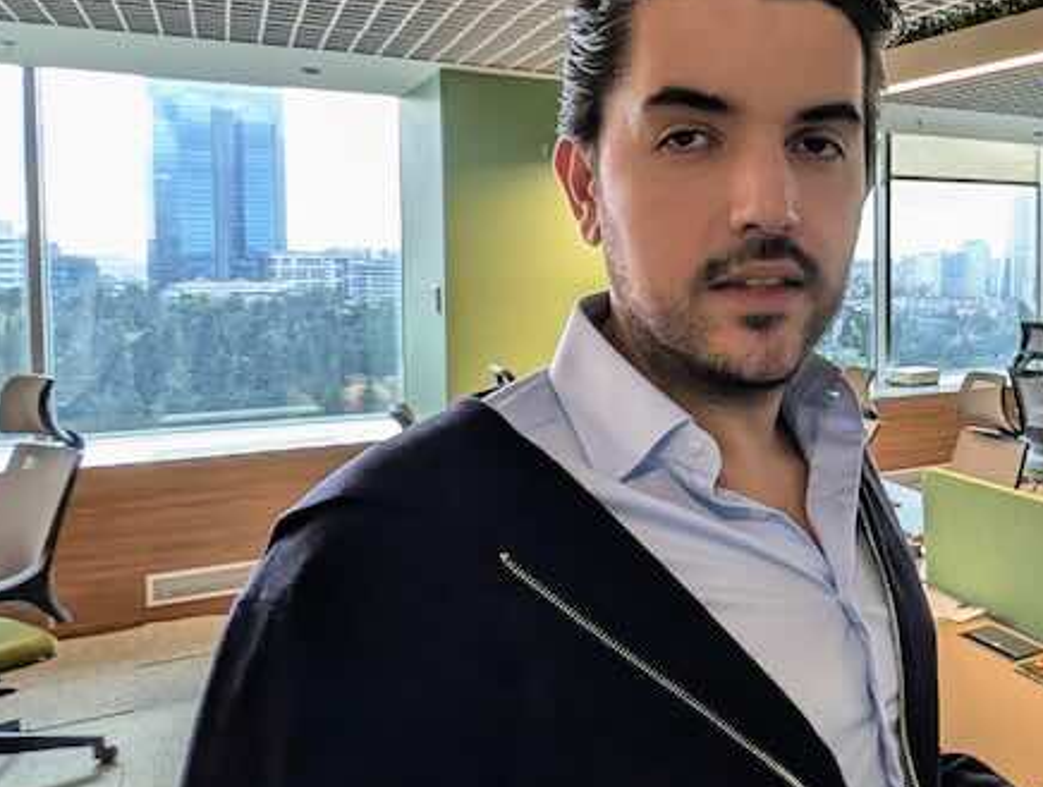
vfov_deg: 42.7
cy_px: 287
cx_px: 1033
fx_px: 997
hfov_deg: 46.6
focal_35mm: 33
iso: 83
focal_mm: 2.23
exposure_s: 1/100
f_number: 1.95
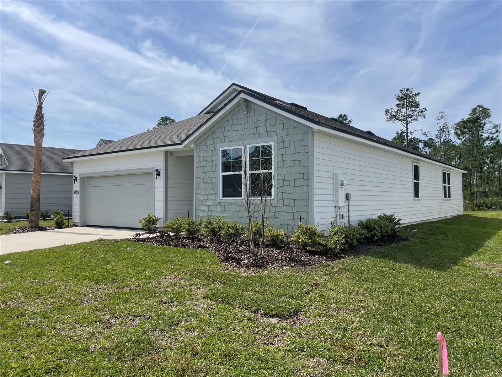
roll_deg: +0.2
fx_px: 377
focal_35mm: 26
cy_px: 188
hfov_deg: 67.3
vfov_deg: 53.1
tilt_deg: +2.1
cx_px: 251
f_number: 1.6
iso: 32
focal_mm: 4.2
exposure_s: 1/5556
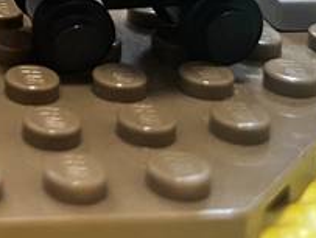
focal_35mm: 115
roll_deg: -0.1
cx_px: -137
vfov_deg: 11.3
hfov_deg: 15.9
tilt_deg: -7.5
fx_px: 1052
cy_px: -276
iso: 125
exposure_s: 1/50
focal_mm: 5.1
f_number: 1.6
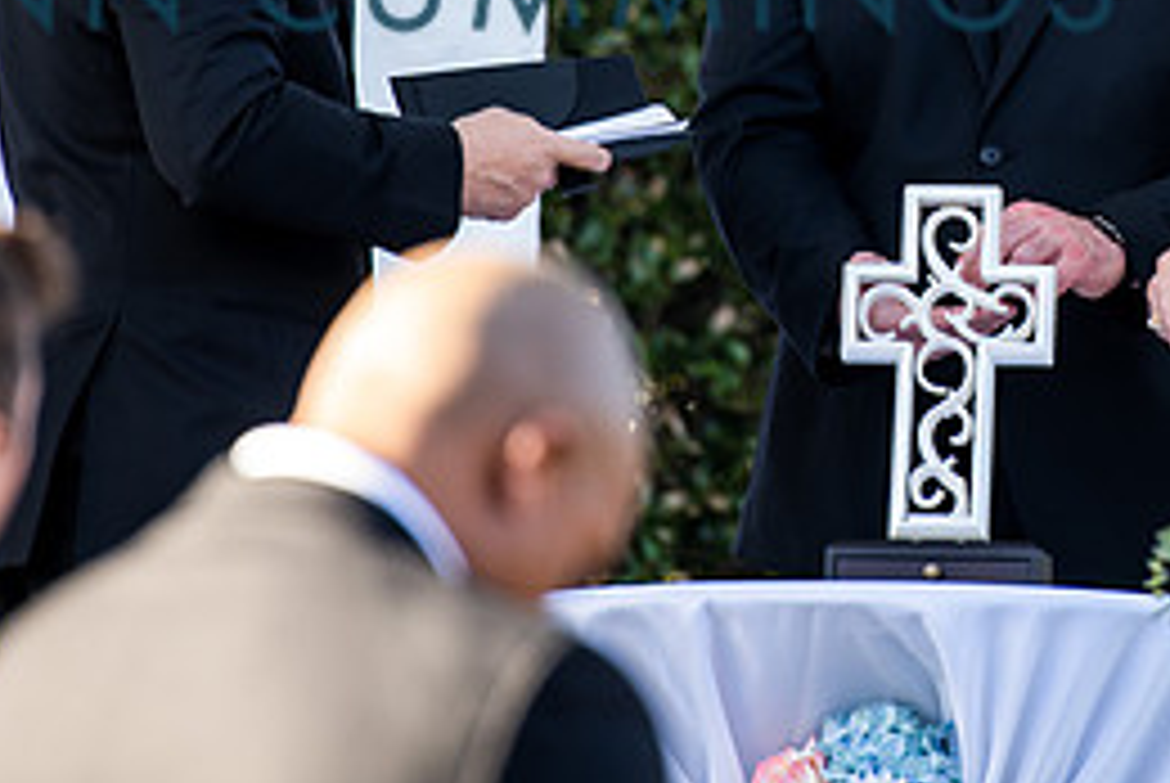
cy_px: -29
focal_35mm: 446
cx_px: 1040
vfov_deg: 3.1
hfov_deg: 4.6
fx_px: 14511
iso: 200
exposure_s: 1/250
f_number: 3.5
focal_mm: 200
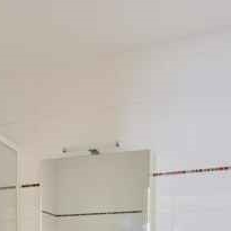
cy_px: 280
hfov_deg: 30.2
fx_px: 400
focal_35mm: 53
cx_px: 7
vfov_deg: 28.0
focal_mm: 16
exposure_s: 2
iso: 800
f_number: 8
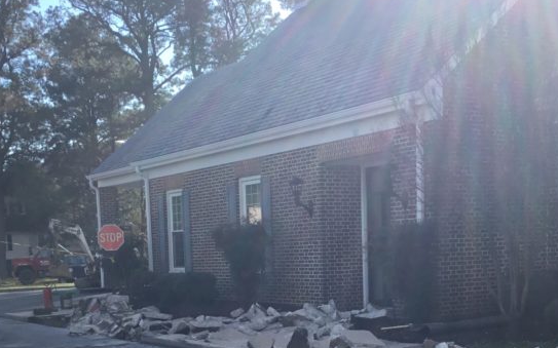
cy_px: 350
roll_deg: +1.1
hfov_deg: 33.0
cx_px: 275
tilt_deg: -6.0
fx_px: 943
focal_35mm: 62
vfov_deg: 20.3
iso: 25
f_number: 2.4
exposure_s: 1/886
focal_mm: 3.3
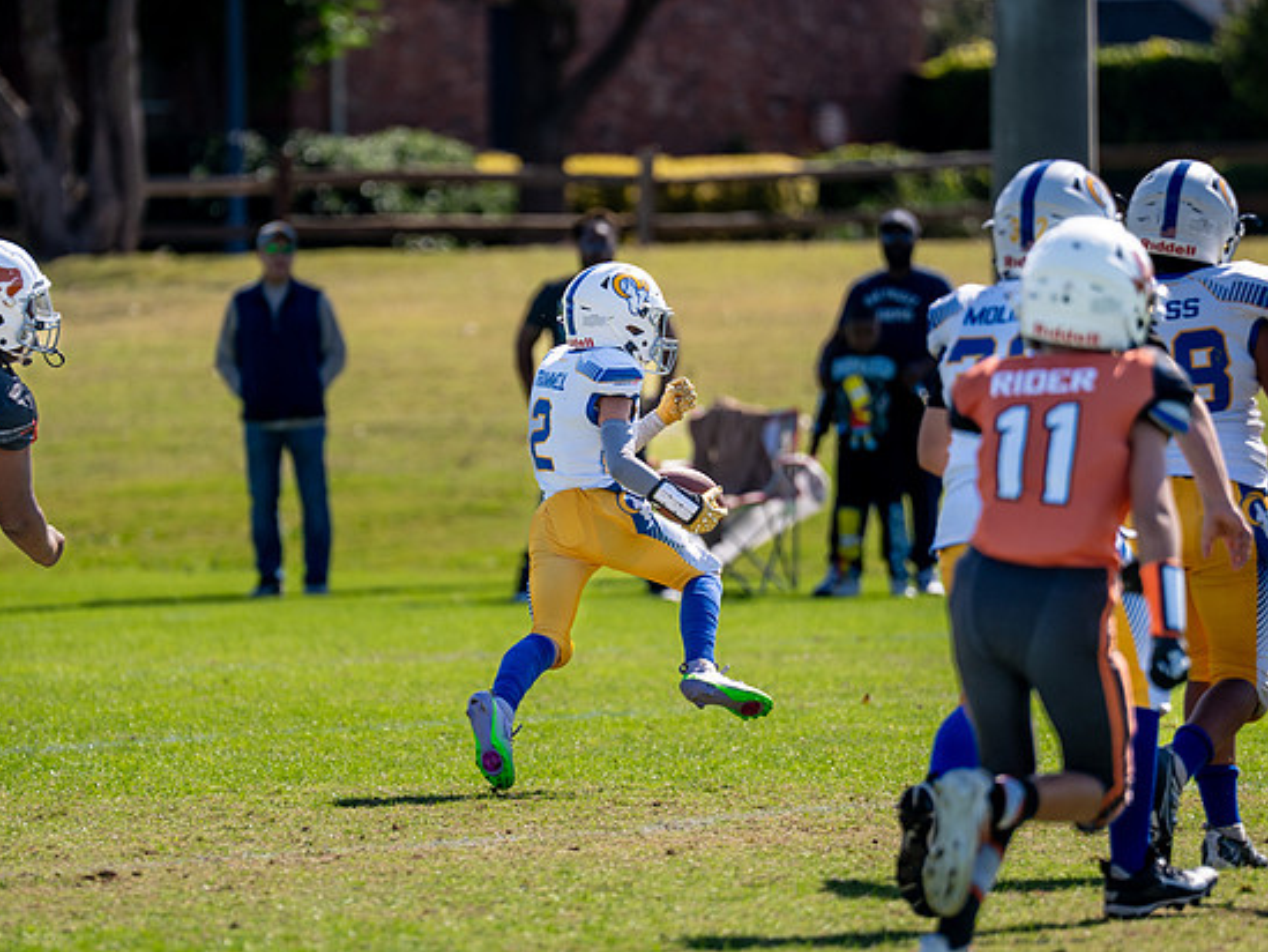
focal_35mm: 374
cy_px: 491
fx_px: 13703
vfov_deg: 4.0
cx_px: 499
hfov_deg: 5.3
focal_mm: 200
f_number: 2.8
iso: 100
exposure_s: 1/1600
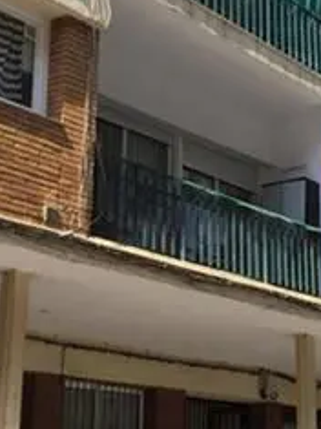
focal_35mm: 91
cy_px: 96
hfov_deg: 15.8
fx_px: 1126
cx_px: 347
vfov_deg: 21.3
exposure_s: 1/646
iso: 25
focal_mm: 3.3
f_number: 2.4
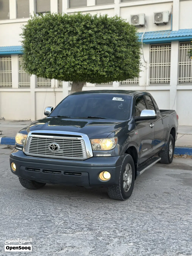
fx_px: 355
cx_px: 96
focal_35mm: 48
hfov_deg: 30.3
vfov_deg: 39.7
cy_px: 128
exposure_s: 1/584
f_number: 1.78
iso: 80
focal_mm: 6.86
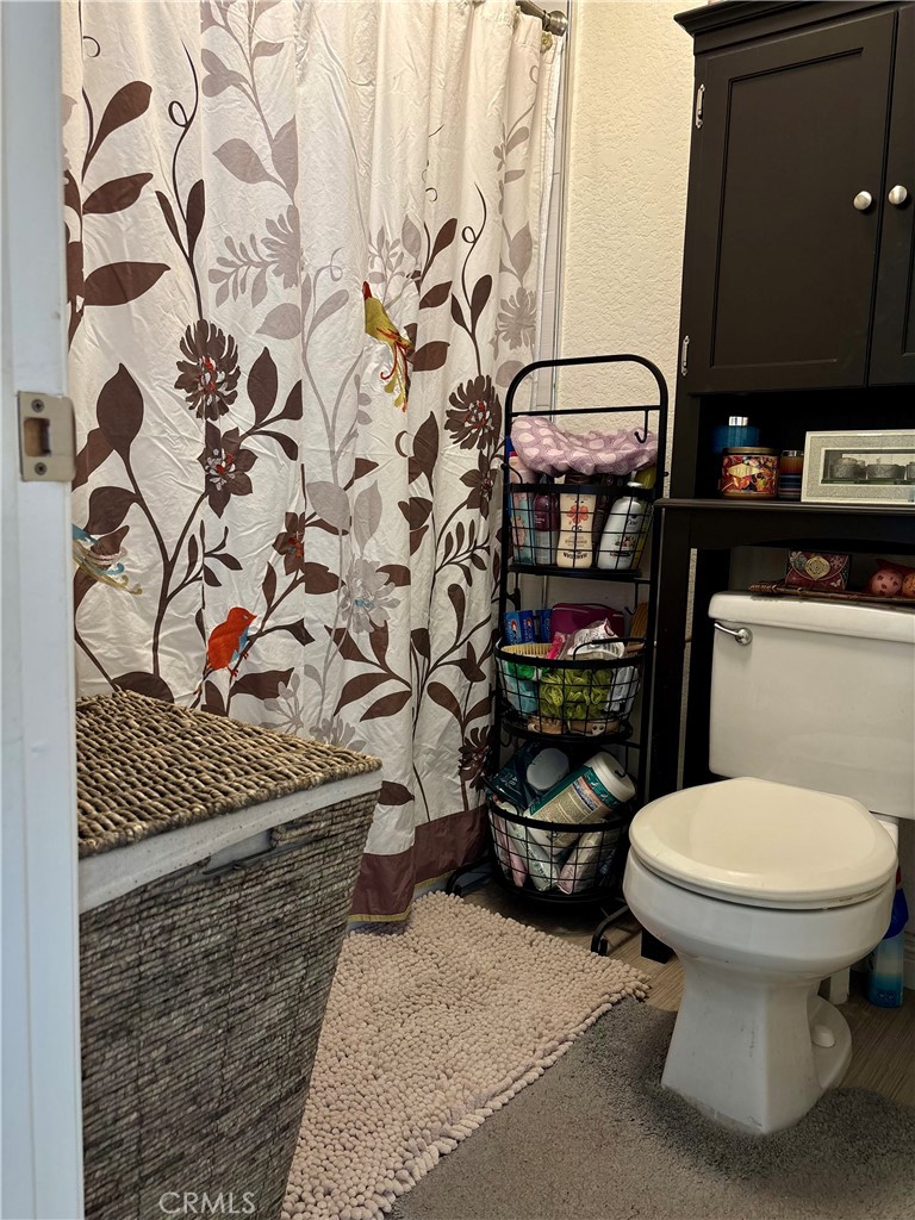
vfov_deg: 67.3
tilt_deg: -7.6
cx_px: 458
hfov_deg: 53.1
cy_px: 610
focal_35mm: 26
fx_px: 916
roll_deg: -2.6
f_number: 1.6
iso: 80
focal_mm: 5.96
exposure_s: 1/60
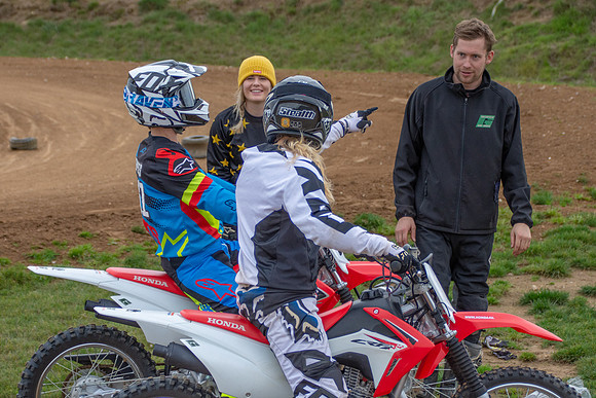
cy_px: 176
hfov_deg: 12.6
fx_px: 2710
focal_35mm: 164
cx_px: 281
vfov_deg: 8.4
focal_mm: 98
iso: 400
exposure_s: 1/320
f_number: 5.6
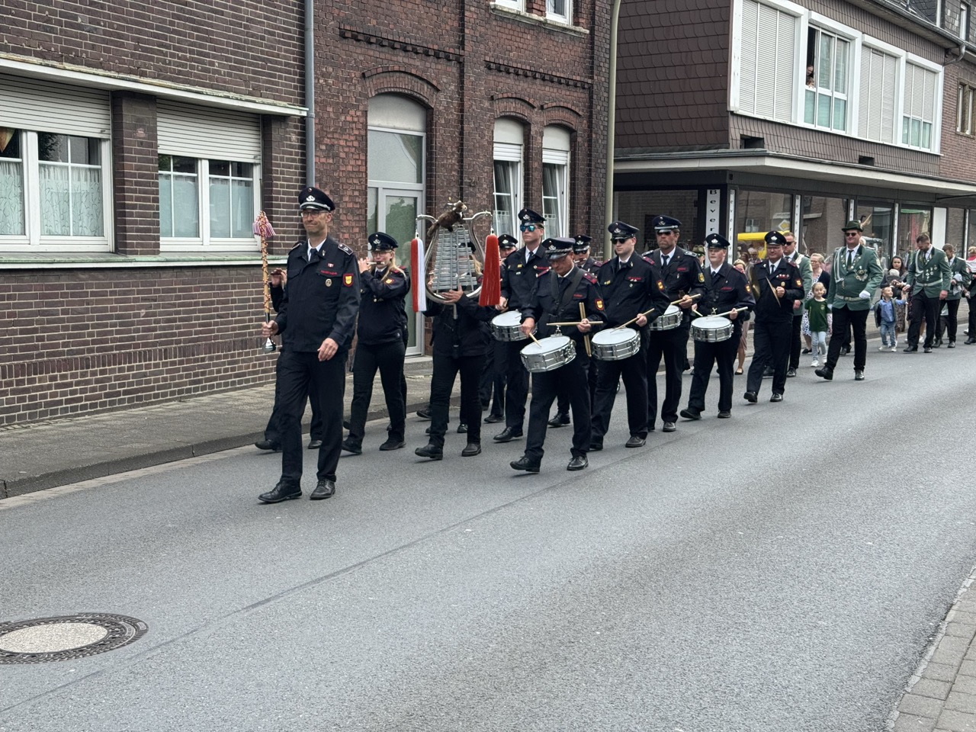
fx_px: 1353
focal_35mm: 48
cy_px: 366
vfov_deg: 30.3
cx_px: 488
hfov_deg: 39.7
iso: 64
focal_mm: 6.76
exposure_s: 1/802
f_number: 1.78
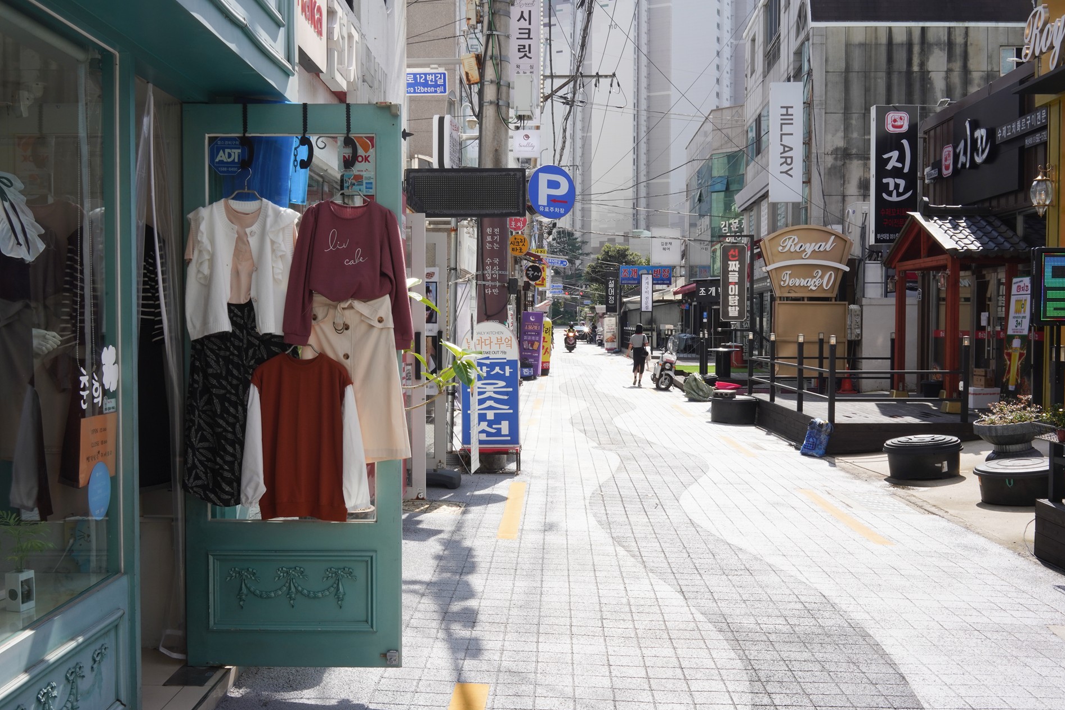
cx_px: 562
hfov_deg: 51.9
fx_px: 1095
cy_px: 357
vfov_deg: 36.0
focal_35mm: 37
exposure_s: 1/100
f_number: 22
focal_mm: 35
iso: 400
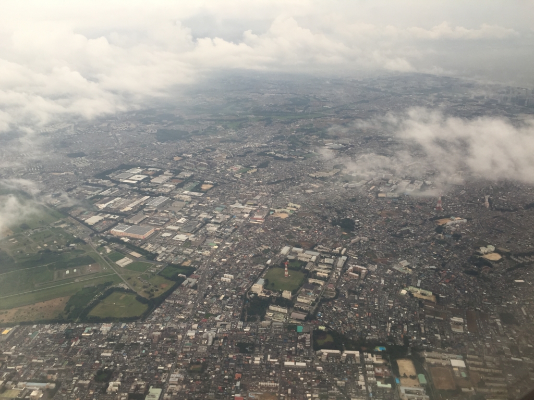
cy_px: 200
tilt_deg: -23.2
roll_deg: +1.5
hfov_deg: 61.7
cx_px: 267
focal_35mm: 29
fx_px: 447
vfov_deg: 48.2
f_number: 2.2
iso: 32
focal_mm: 4.15
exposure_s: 1/120
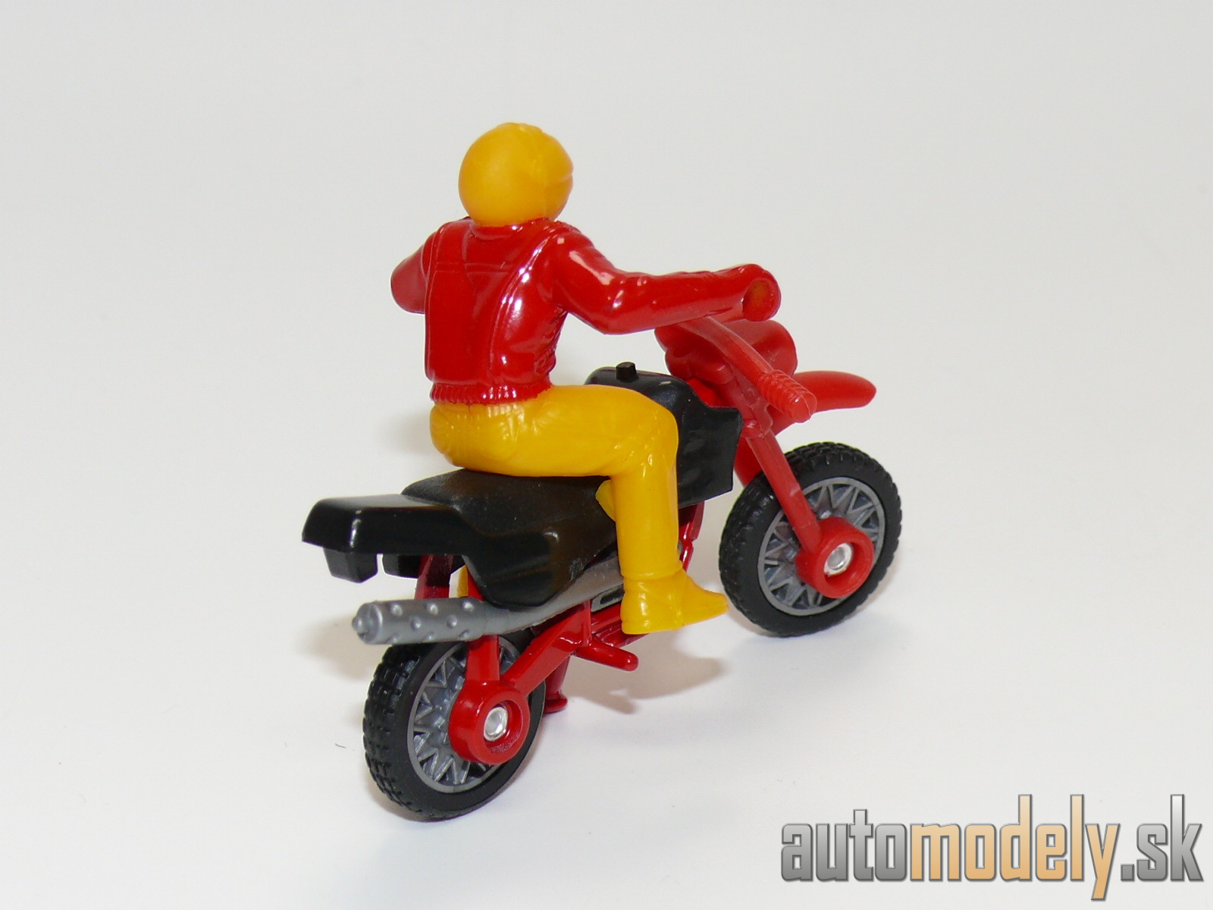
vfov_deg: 14.4
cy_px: 455
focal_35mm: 103
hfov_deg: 19.1
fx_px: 3609
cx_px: 606
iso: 100
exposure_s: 1/30
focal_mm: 13.6
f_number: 4
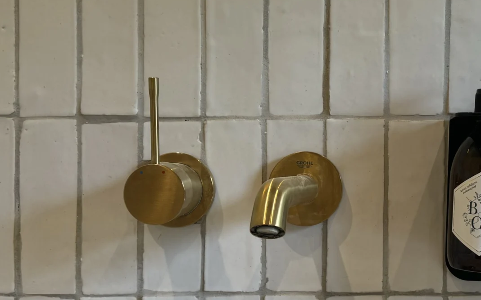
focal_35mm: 61
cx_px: 389
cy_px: 152
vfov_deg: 21.3
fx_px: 799
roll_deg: -0.8
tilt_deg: -0.2
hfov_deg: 32.5
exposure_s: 1/100
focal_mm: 6.76
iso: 64
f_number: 1.78
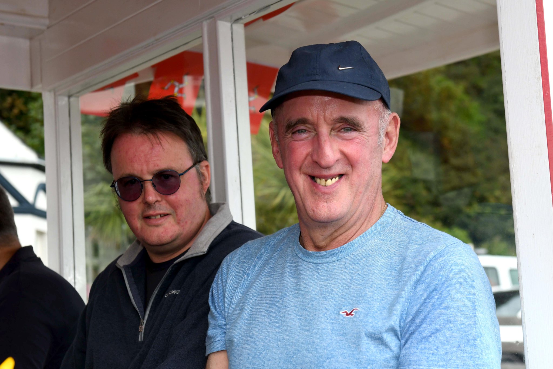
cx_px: 276
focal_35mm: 72
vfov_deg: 18.9
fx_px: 1106
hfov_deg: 28.1
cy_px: 184
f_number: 4
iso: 640
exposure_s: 1/2500
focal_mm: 48
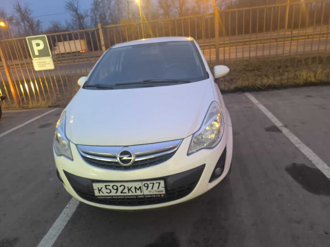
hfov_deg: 73.9
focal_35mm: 23
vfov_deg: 58.9
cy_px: 124
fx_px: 219
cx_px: 165
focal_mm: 6.14
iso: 5000
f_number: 1.65
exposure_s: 1/25
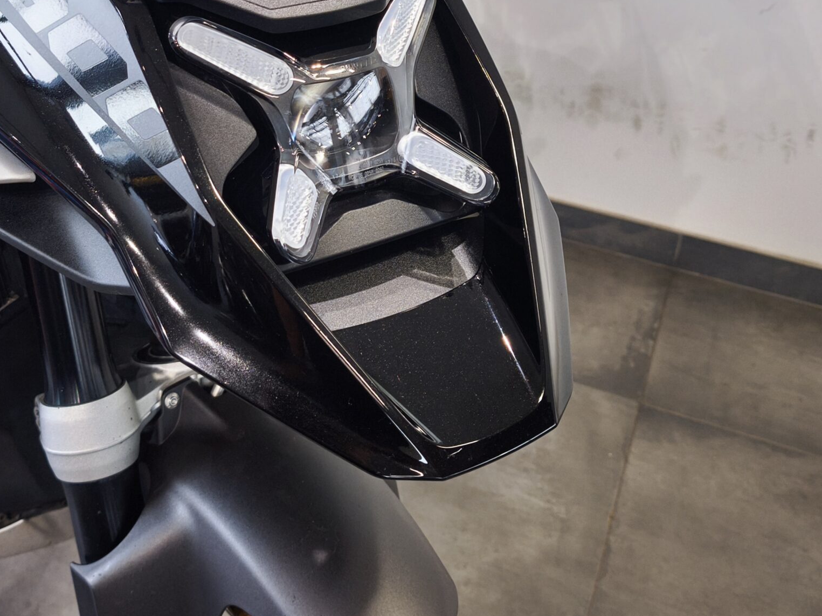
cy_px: 107
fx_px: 1116
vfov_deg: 30.0
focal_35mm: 47
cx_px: 272
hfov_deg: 39.9
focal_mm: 6.57
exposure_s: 1/120
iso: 200
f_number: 1.6
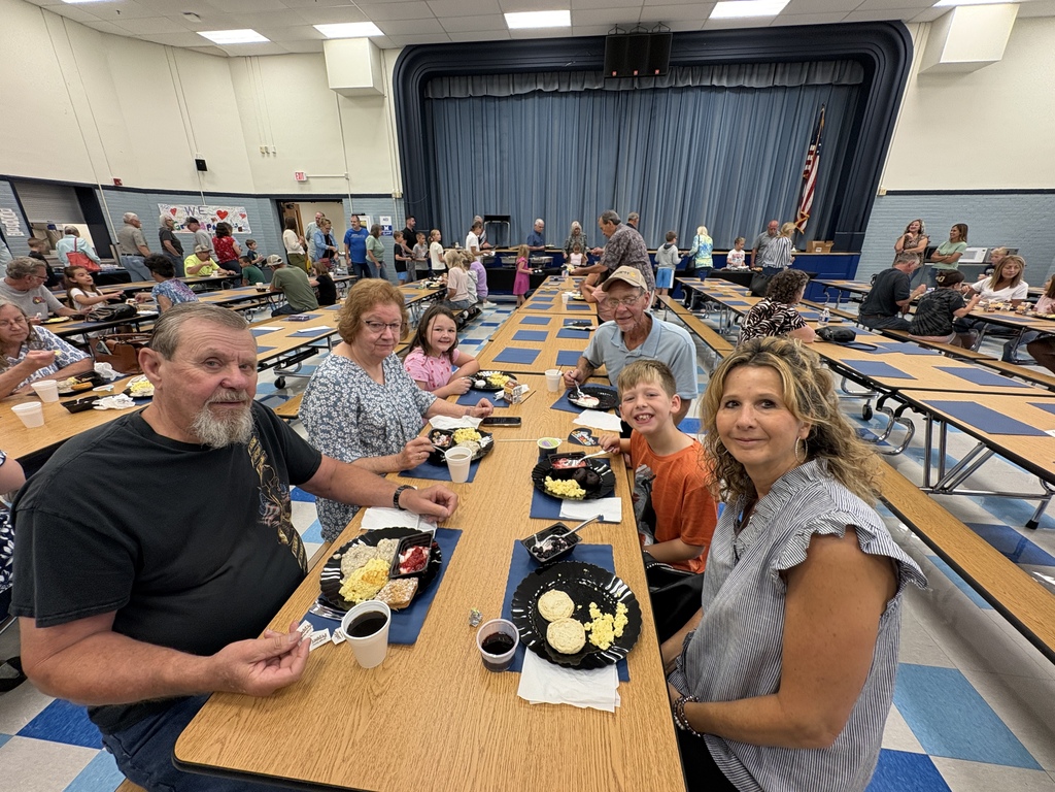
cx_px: 528
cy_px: 396
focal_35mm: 14
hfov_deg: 102.1
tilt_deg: -20.9
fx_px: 427
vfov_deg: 85.7
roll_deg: +0.2
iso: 160
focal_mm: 2.22
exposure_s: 1/60
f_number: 2.2
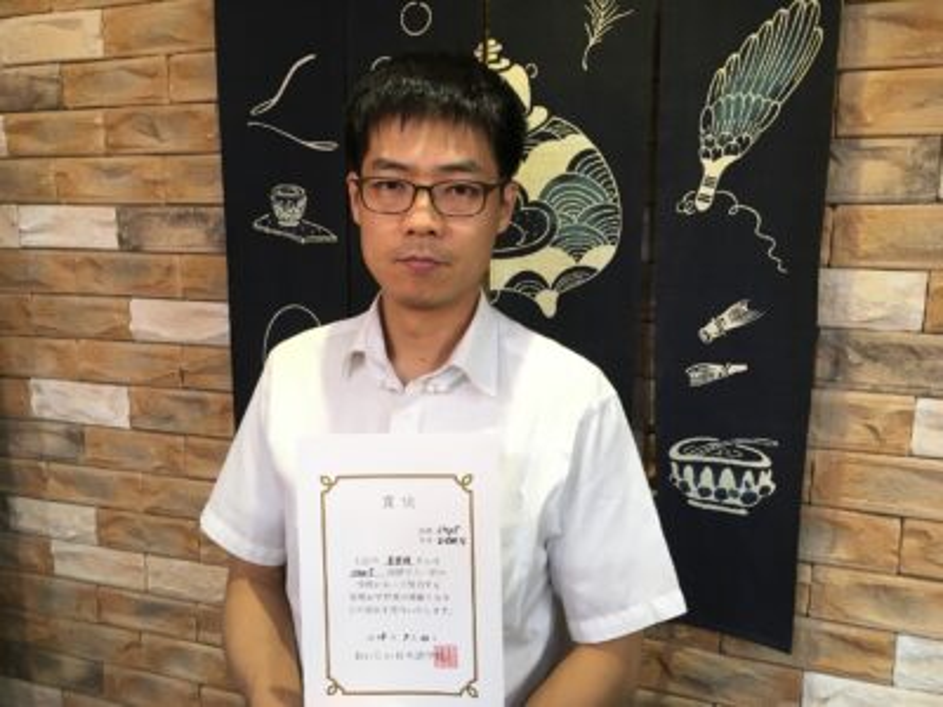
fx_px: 790
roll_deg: -0.4
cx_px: 472
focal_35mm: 29
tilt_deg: -9.8
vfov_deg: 48.2
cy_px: 354
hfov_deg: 61.7
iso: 50
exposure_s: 1/30
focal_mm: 4.15
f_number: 2.2
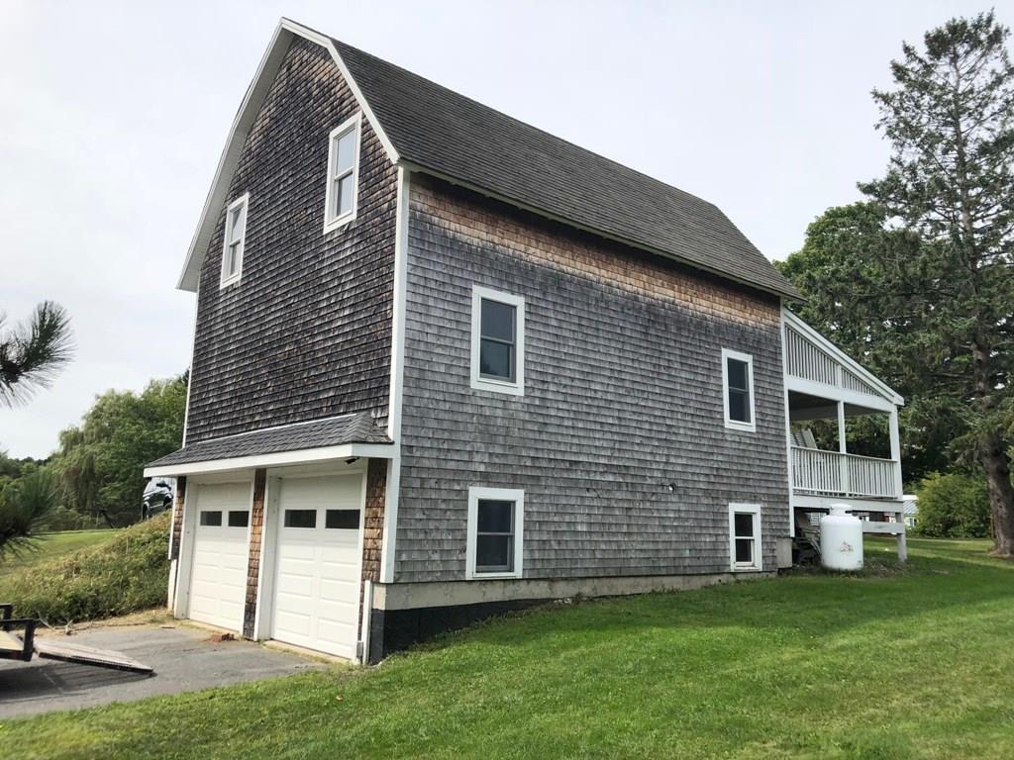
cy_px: 380
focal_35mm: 28
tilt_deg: +9.4
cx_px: 507
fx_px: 820
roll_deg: -1.9
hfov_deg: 63.4
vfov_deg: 49.7
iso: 20
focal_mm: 3.99
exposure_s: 1/1845
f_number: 1.8
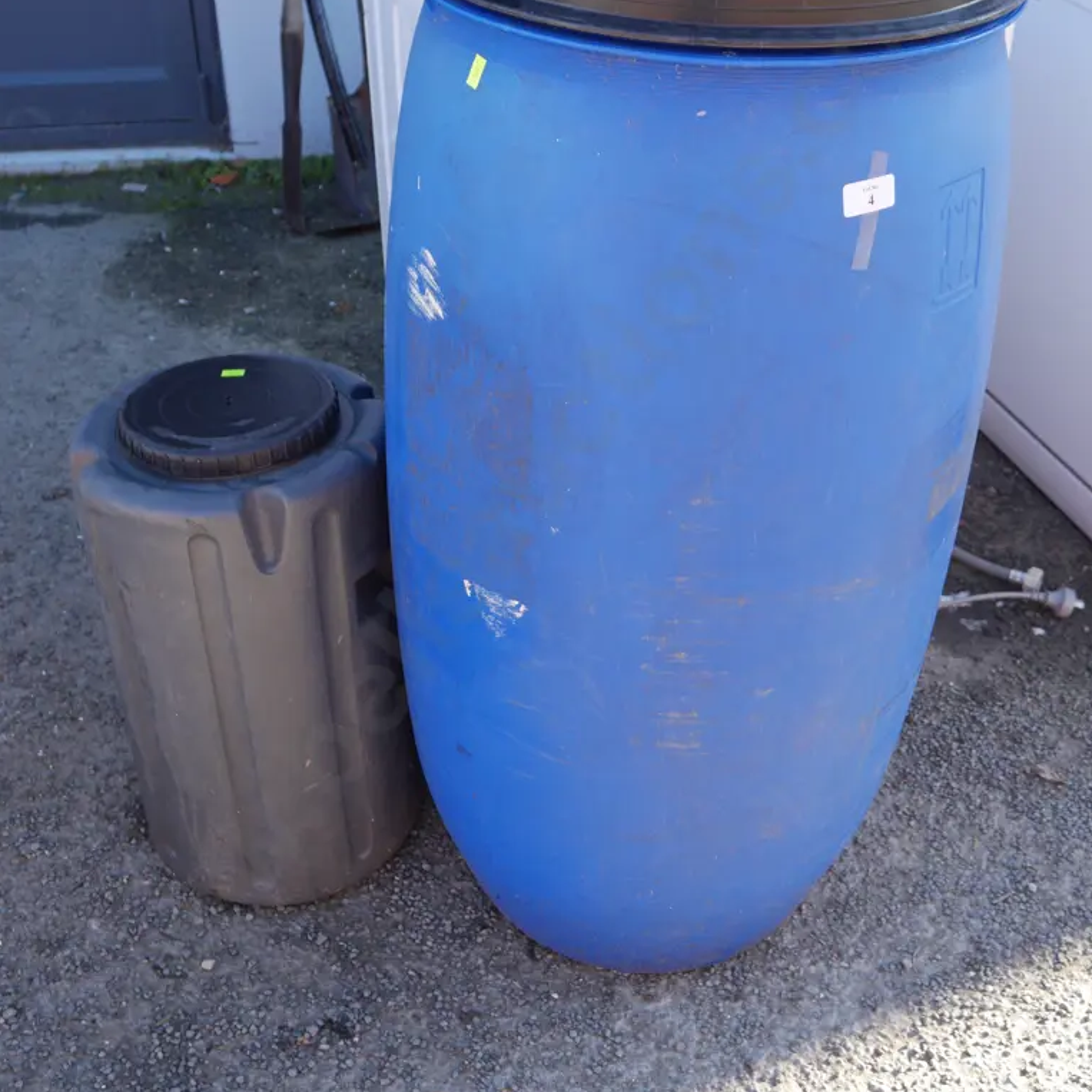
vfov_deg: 43.7
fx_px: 1356
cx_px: 547
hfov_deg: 43.9
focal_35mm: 38
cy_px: 469
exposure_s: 1/125
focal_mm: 16
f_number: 4.5
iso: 200
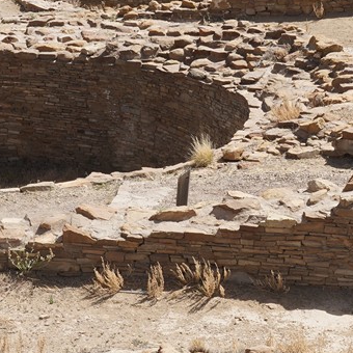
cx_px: 257
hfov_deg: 12.4
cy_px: 215
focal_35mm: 140
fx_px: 1615
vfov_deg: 12.5
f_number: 13
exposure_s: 1/100
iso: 100
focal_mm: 28
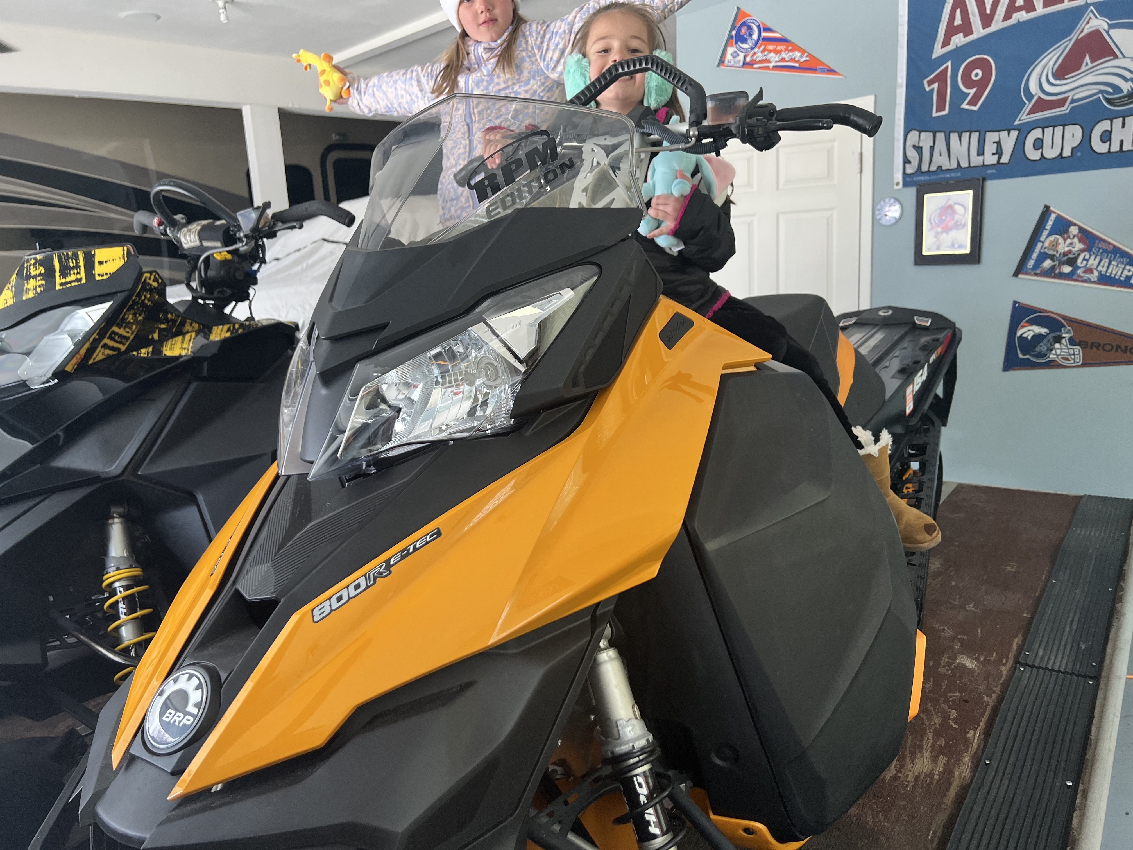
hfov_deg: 67.3
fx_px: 851
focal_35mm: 26
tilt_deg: -12.0
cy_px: 425
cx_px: 566
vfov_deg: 53.1
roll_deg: +3.2
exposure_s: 1/121
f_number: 1.5
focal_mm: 5.7
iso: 125
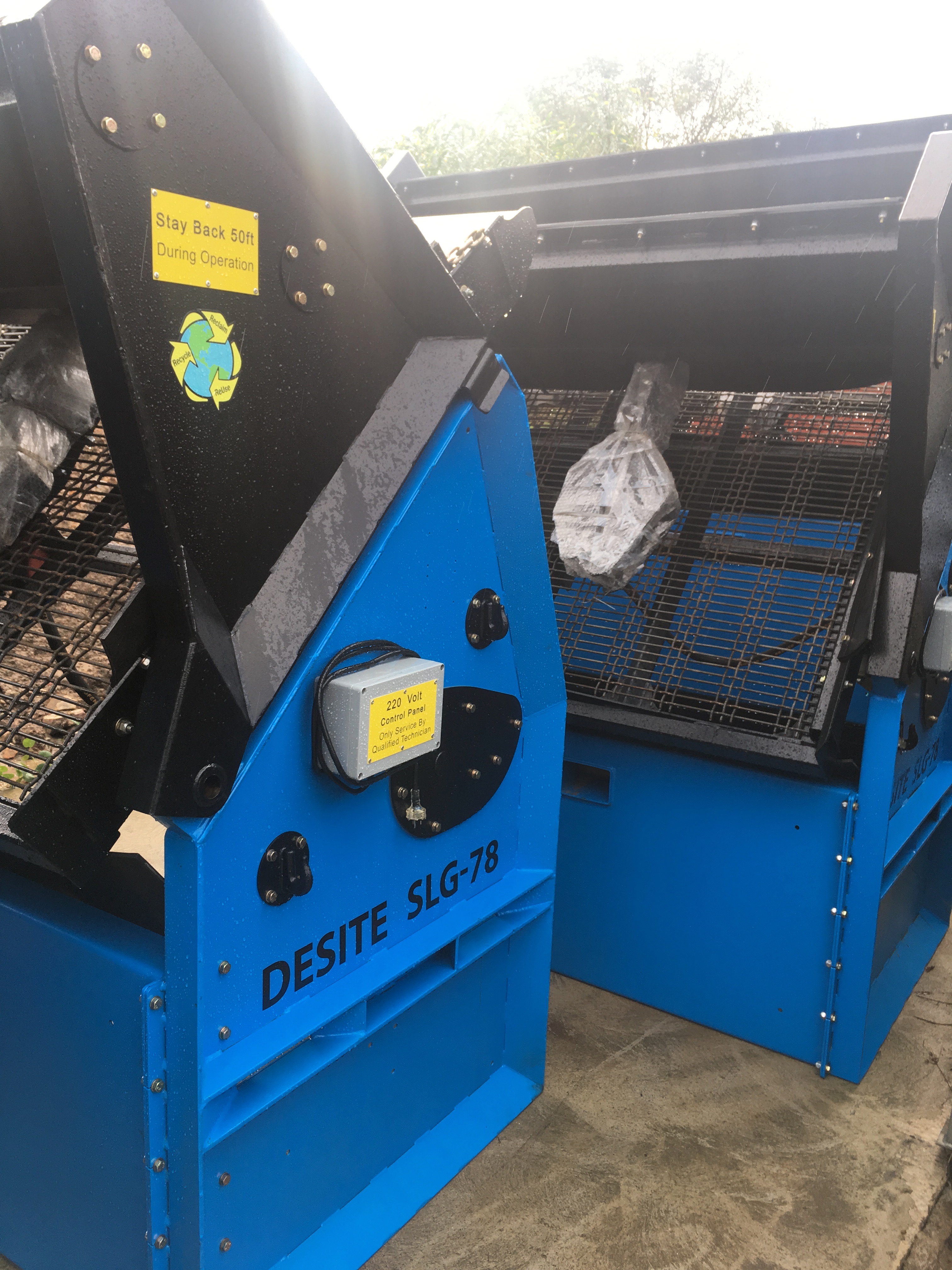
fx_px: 1063
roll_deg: -2.1
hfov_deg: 48.2
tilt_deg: -13.7
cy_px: 635
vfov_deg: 61.7
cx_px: 476
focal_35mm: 29
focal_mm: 4.15
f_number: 2.2
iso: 25
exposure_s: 1/100
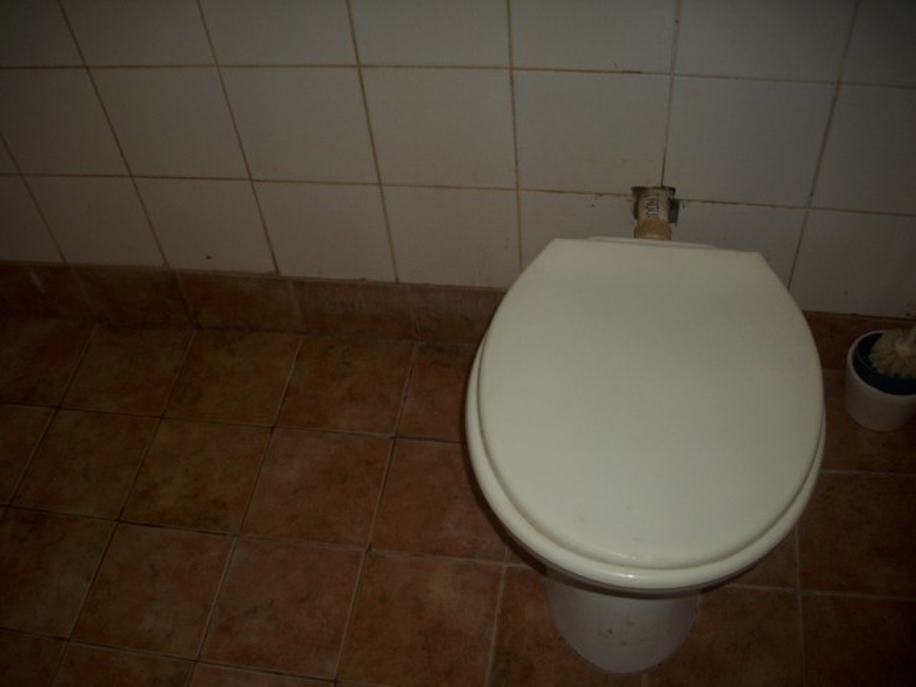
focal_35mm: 31
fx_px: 820
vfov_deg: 45.4
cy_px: 344
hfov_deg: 58.4
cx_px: 458
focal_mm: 6.2
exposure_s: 1/30
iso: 50
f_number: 2.8
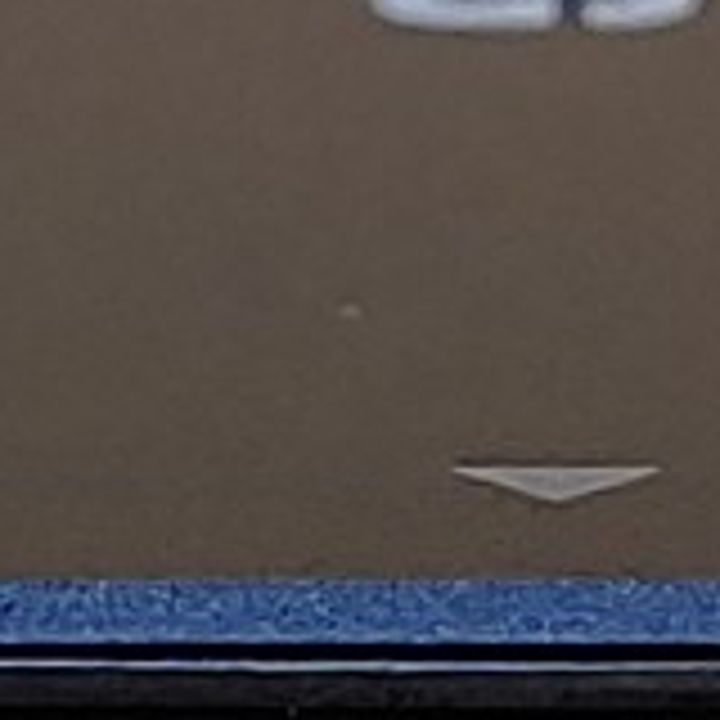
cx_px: 670
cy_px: -122
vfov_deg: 4.5
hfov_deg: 4.5
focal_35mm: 390
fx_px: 9178
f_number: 1.8
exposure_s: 1/101
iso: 50
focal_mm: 4.36
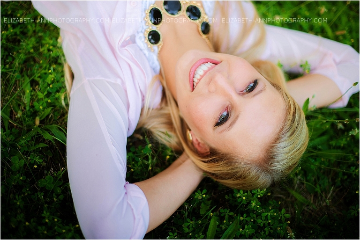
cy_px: 120
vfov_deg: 27.0
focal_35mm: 50
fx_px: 500
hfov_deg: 39.6
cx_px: 180
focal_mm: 50
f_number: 1.8
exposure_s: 1/800
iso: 200
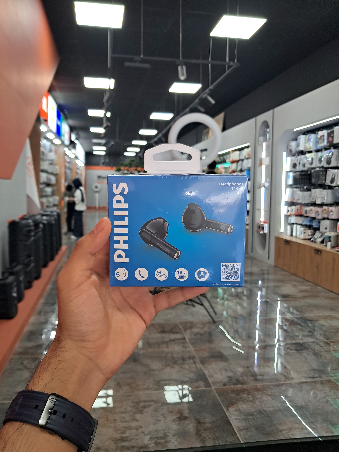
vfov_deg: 65.3
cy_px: 226
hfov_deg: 51.4
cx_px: 170
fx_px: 353
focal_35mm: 27
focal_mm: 4
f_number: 1.8
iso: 80
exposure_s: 1/50
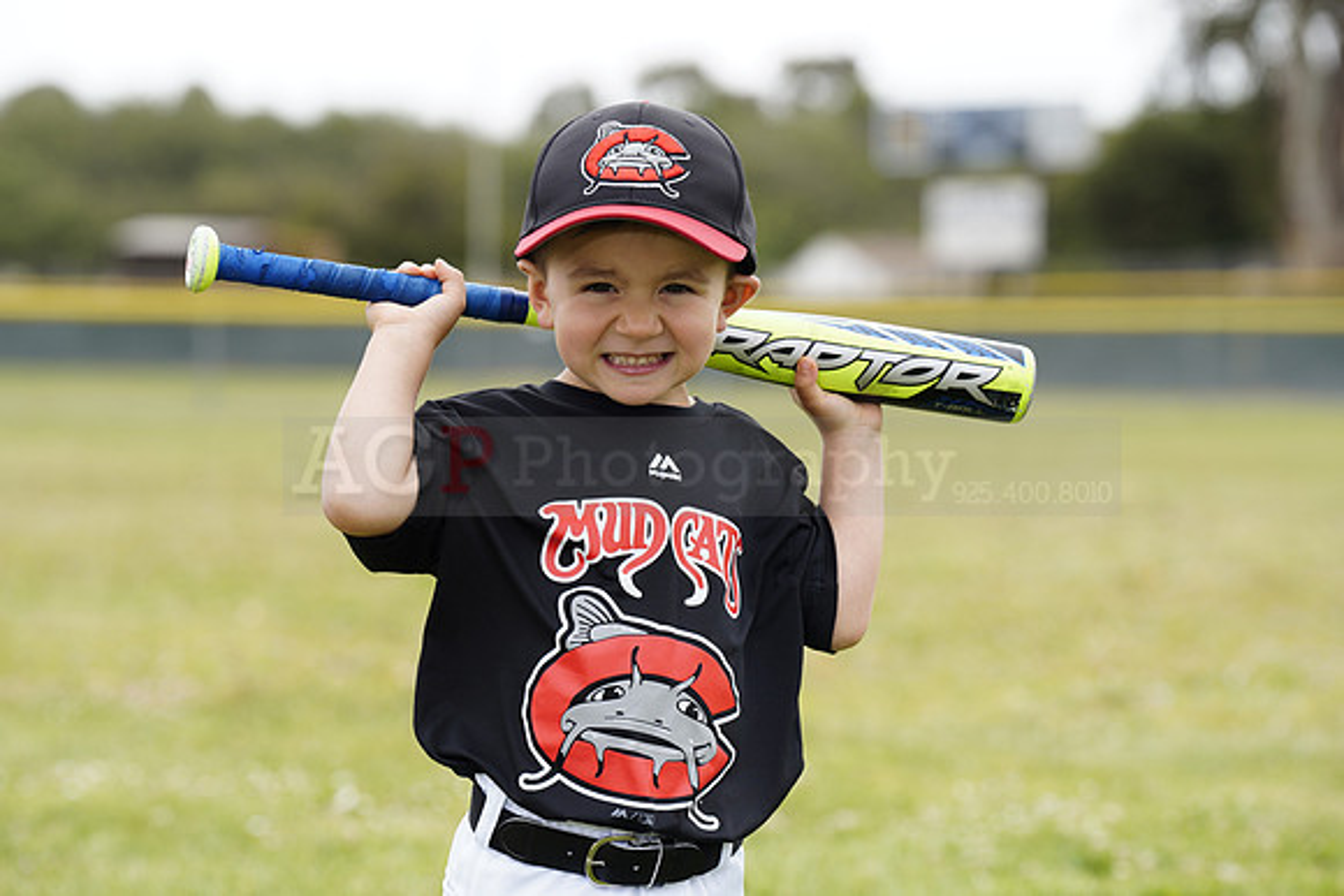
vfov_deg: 9.0
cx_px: 672
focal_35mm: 152
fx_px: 5676
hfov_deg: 13.5
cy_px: 448
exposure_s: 1/250
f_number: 5.6
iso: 100
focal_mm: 152
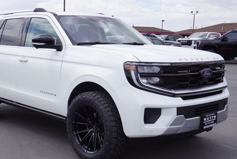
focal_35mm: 50
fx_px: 330
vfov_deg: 27.0
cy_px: 90
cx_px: 88
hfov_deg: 39.3
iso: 100
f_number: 10
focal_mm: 26
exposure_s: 1/125
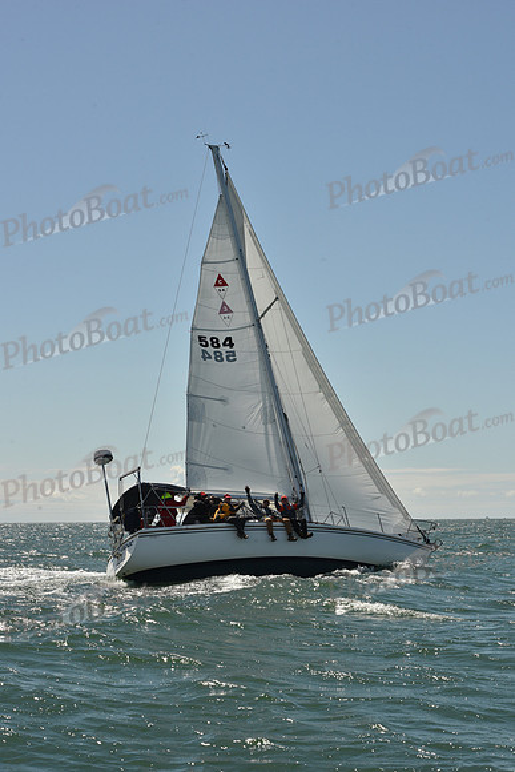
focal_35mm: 70
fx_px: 1501
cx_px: 258
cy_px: 386
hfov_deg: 19.5
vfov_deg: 28.8
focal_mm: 70
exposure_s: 1/800
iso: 320
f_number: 14
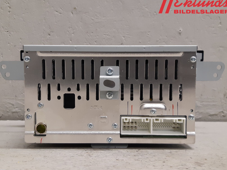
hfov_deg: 65.3
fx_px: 177
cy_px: 82
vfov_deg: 51.3
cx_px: 111
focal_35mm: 27
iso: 200
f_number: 1.7
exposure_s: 1/50
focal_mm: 3.93
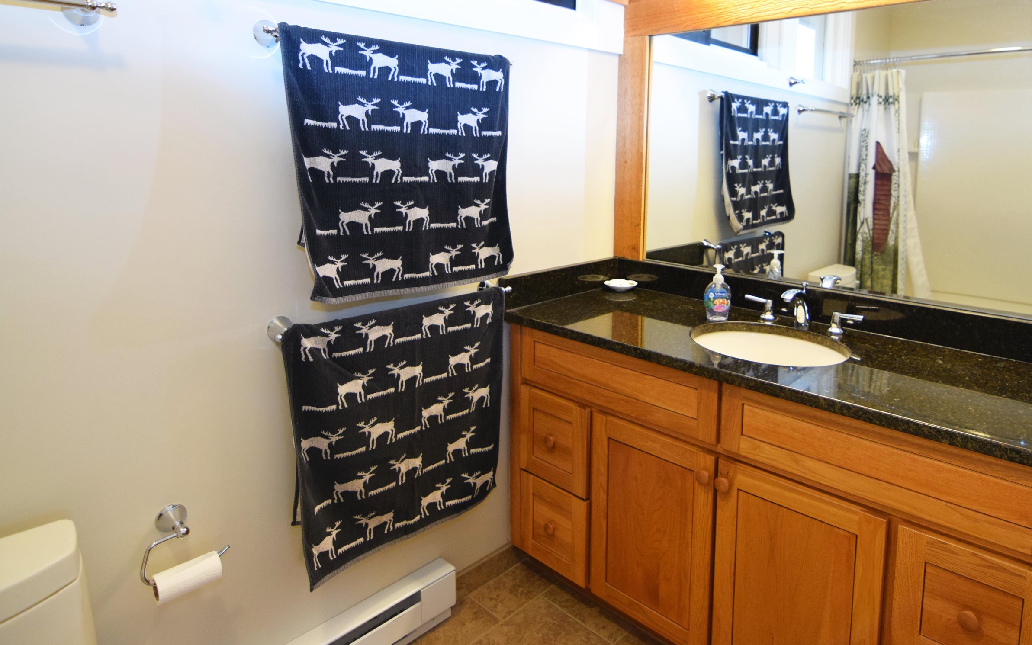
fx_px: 609
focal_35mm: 22
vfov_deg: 54.6
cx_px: 617
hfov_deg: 79.6
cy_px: 212
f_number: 3.2
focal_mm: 11
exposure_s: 1/60
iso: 800
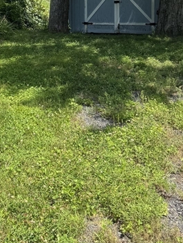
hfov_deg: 28.0
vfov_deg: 34.6
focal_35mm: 52
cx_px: 72
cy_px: 21
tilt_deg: -4.4
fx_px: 366
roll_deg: +1.5
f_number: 1.78
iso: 80
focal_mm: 6.76
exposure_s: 1/1818
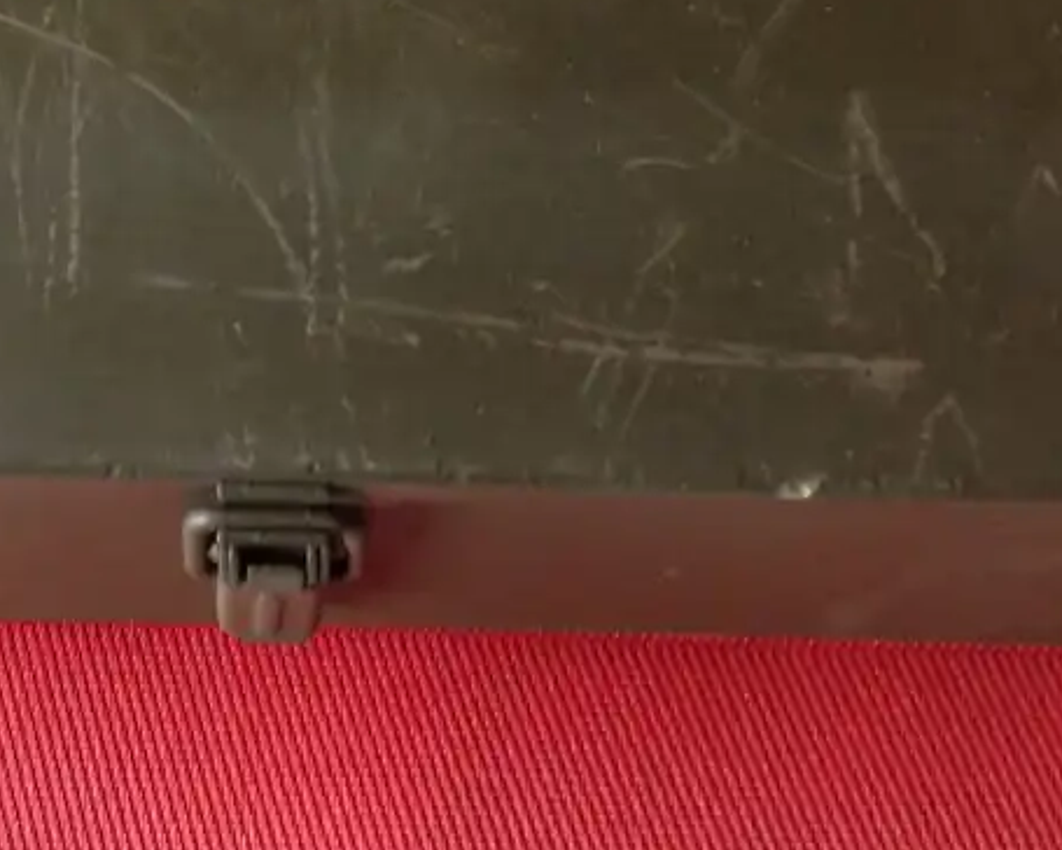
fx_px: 2357
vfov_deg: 20.1
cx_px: 257
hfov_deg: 25.1
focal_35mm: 75
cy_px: 107
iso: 125
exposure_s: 1/15
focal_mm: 4.28
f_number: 2.4
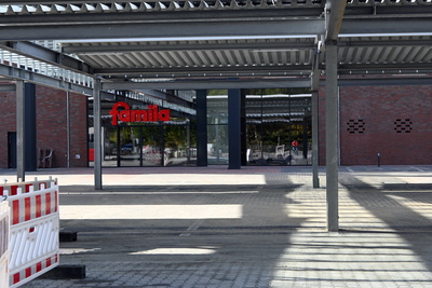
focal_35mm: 75
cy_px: 144
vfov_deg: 18.2
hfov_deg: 27.0
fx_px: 900
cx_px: 216
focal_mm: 50
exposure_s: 1/250
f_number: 6.3
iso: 180
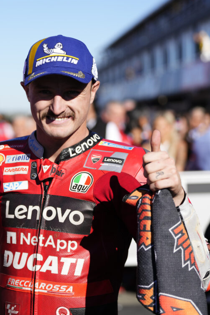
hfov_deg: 12.5
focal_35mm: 109
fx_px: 954
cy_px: 157
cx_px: 51
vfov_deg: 18.8
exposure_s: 1/2000
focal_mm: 72
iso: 100
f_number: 2.8
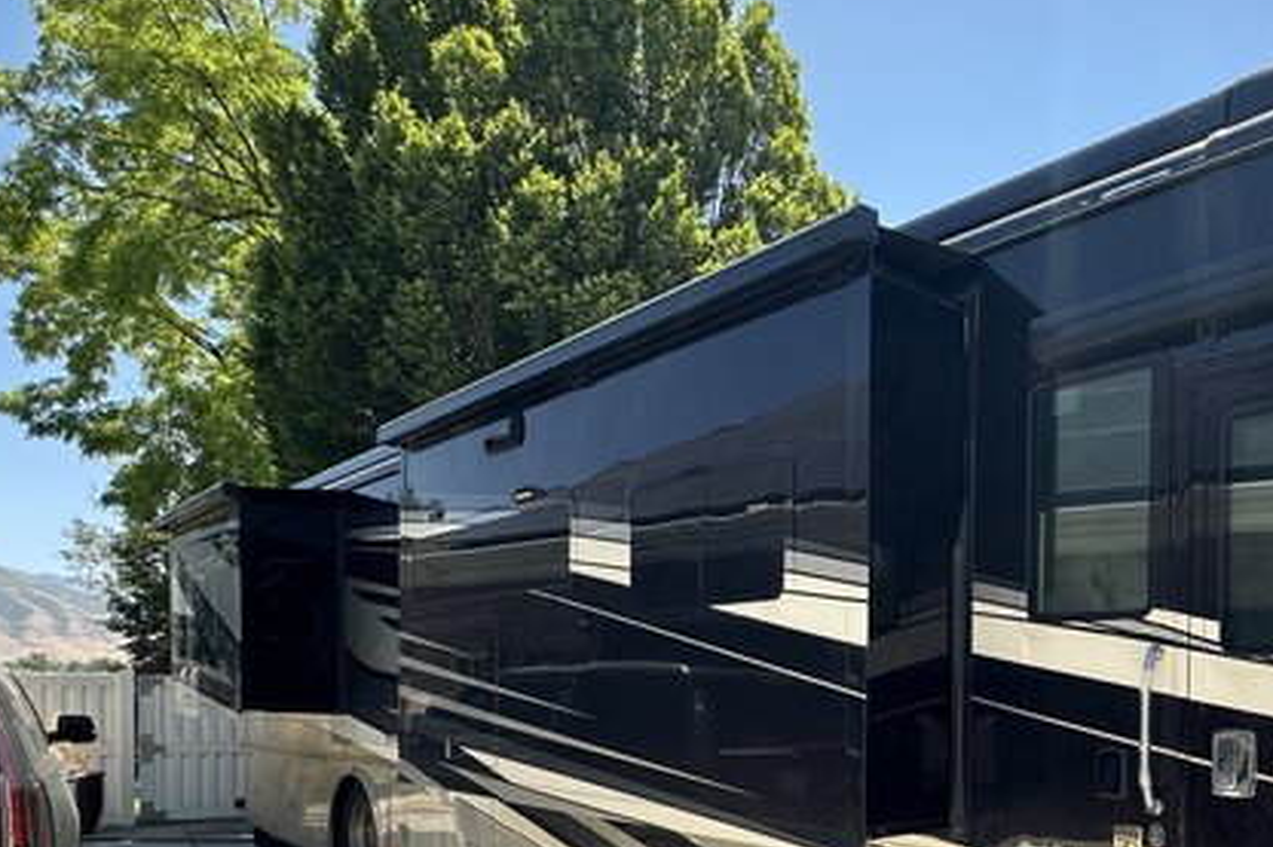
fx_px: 990
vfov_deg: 43.3
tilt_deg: -1.5
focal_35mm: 28
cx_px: 988
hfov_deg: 61.0
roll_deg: -0.9
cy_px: 722
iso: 40
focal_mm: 2.22
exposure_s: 1/298
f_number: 2.2
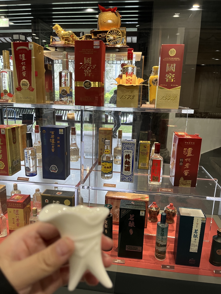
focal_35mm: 26
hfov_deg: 53.1
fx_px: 221
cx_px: 110
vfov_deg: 67.3
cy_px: 147
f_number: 1.6
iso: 125
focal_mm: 5.1
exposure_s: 1/60
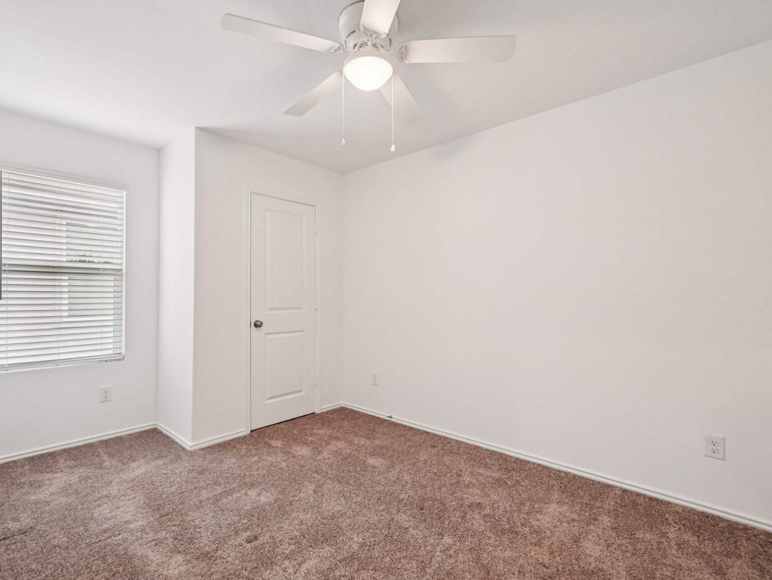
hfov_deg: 90.9
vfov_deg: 74.7
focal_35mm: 17
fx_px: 379
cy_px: 293
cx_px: 360
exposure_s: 1/15
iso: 800
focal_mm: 15
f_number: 8
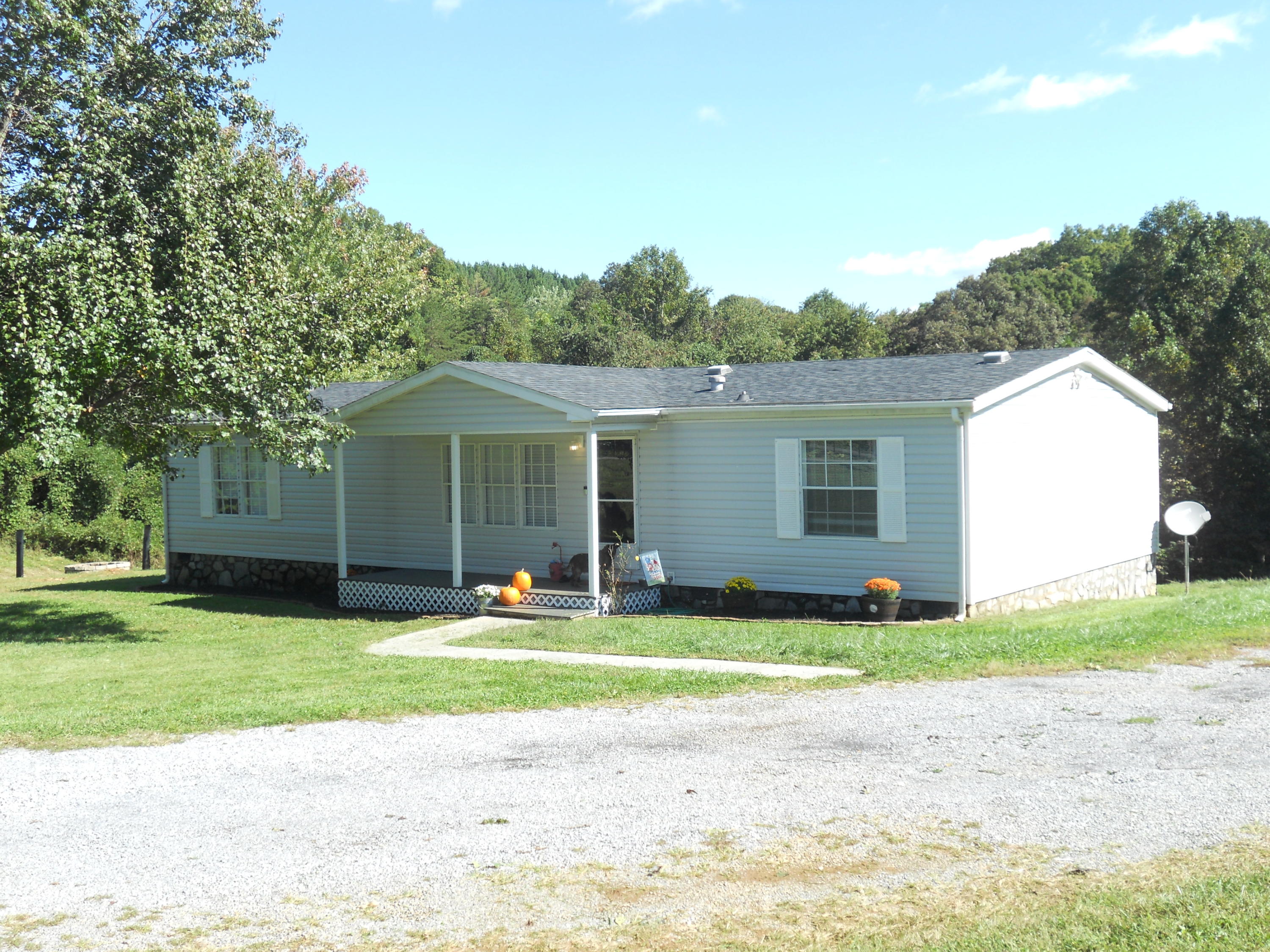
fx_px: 1394
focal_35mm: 38
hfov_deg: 49.0
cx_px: 635
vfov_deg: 37.7
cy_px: 476
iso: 80
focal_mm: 6.9
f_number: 3.9
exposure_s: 1/250
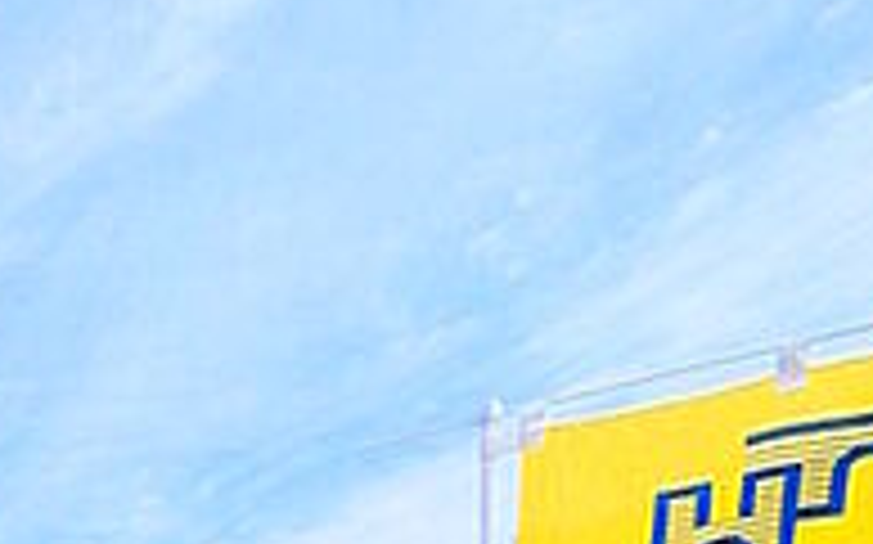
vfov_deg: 20.8
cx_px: -338
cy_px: 940
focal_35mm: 46
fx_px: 1094
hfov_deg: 30.8
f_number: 2.2
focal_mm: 1.83
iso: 49
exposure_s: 1/1504
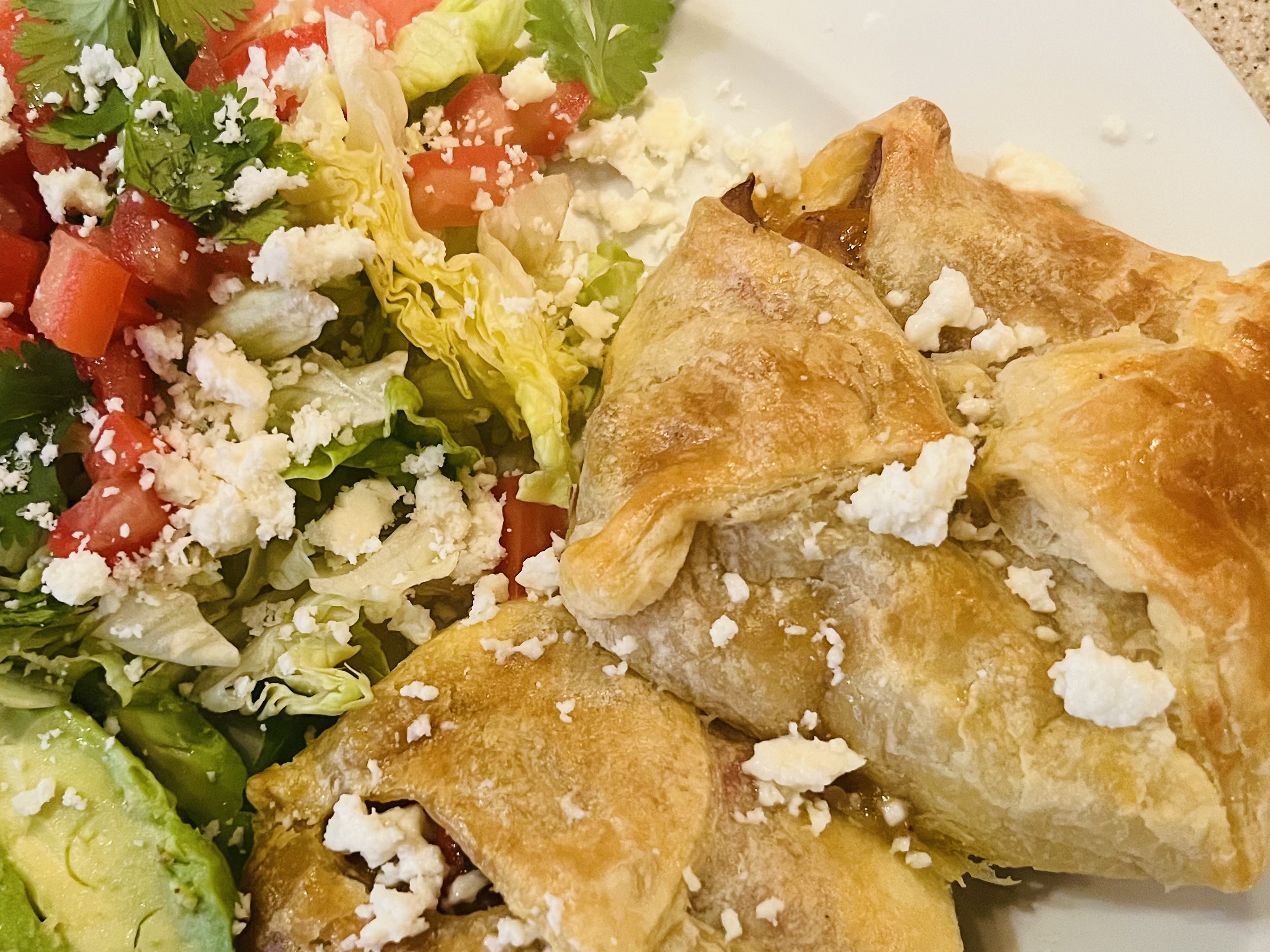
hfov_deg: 42.3
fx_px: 1614
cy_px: 624
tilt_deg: -77.9
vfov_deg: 32.6
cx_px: 403
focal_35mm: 44
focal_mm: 5.7
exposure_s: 1/60
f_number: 1.5
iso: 500
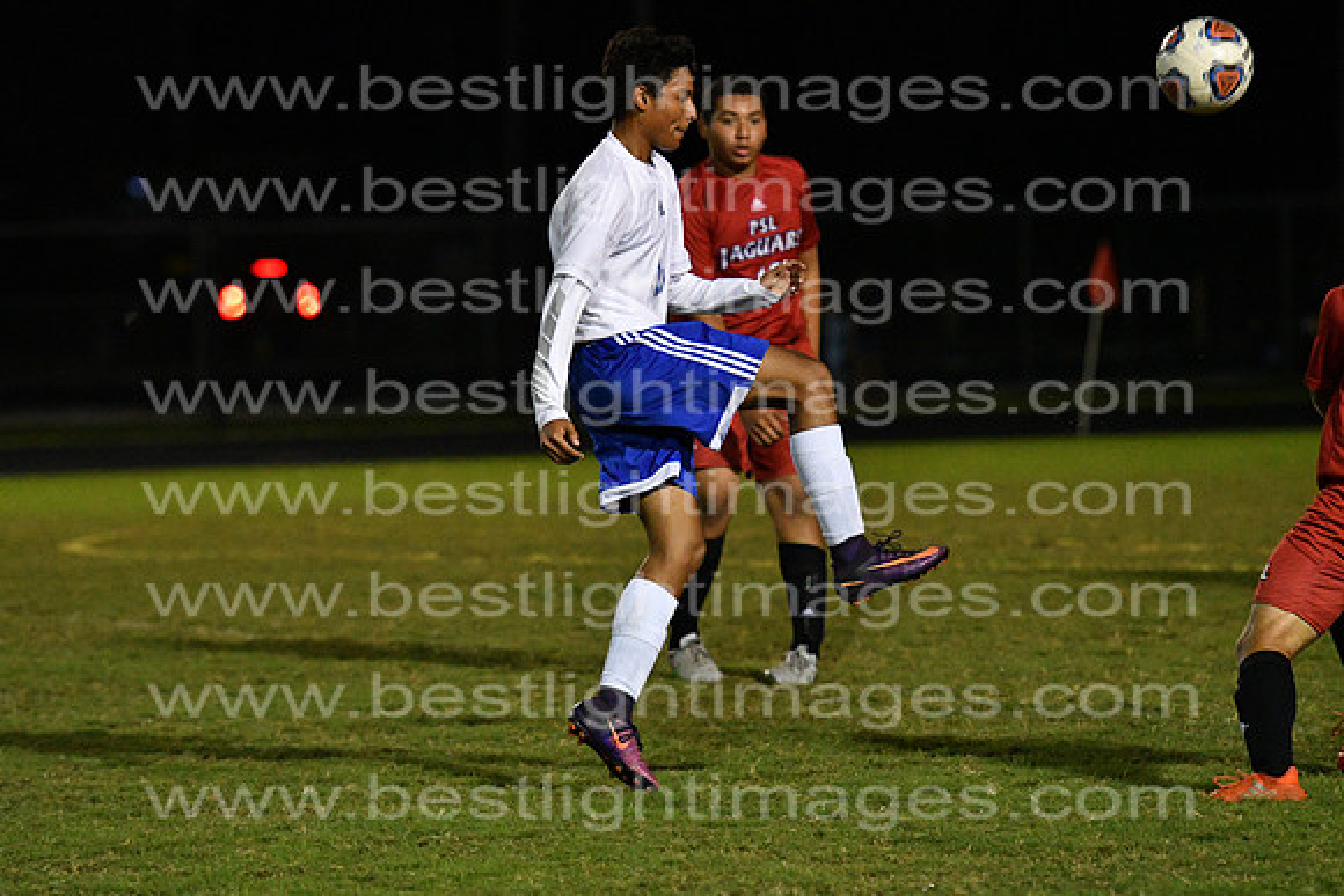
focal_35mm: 240
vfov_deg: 5.7
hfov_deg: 8.6
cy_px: 448
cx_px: 672
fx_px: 8962
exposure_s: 1/1000
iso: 6400
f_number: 4
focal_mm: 160
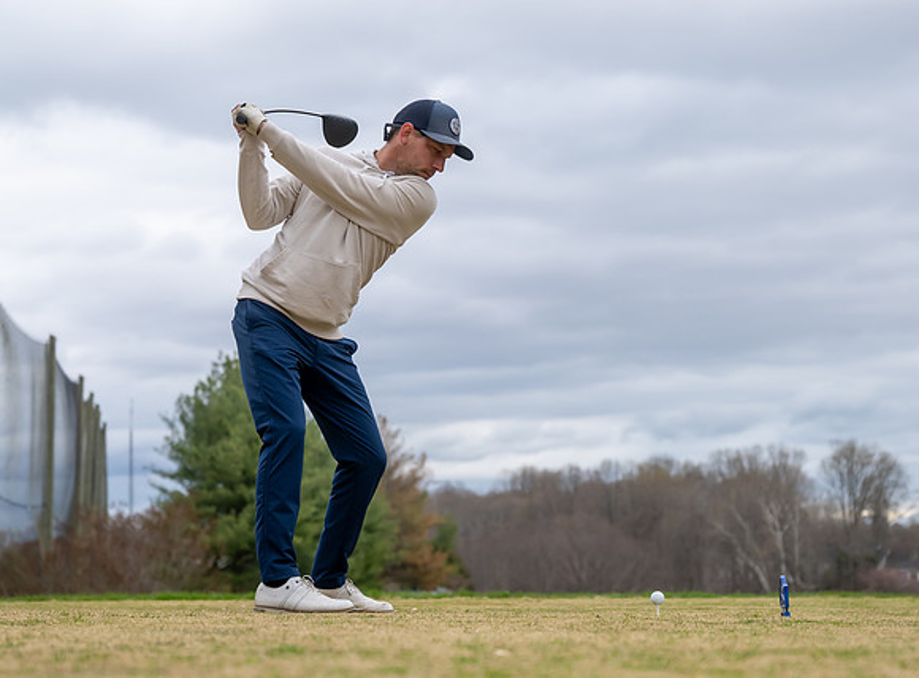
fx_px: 2250
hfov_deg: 23.1
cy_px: 354
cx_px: 503
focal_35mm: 85
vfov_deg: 17.1
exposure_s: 1/3200
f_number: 2.8
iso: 220
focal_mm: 45
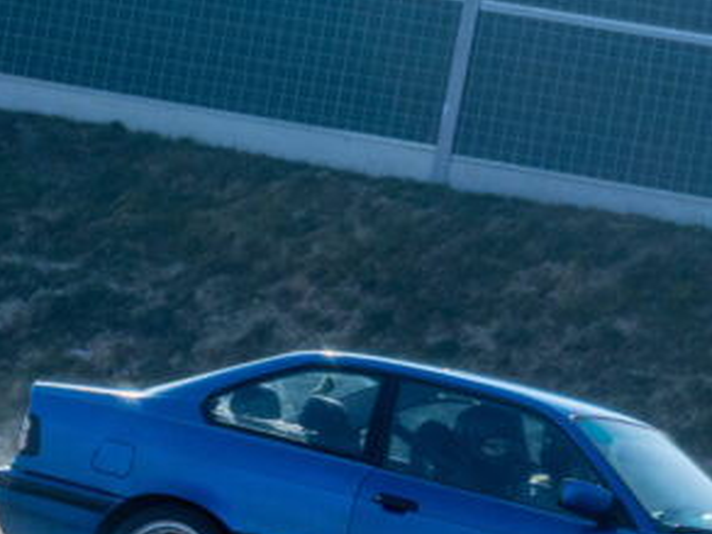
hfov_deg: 8.0
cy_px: 427
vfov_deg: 6.0
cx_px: 675
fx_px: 5065
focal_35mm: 246
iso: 125
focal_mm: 65
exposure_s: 1/1250
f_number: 5
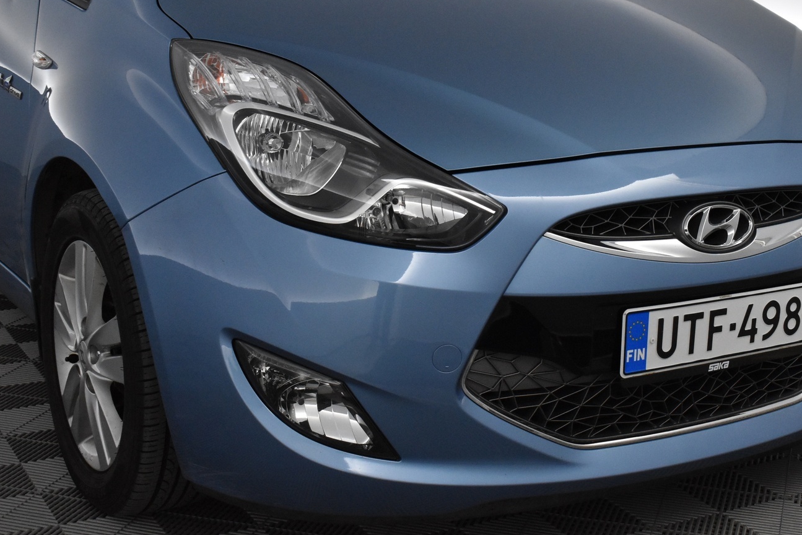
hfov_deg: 33.3
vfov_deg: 22.6
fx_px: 1337
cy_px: 227
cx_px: 482
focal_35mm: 60
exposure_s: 1/160
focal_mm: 32
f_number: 6.3
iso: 3200
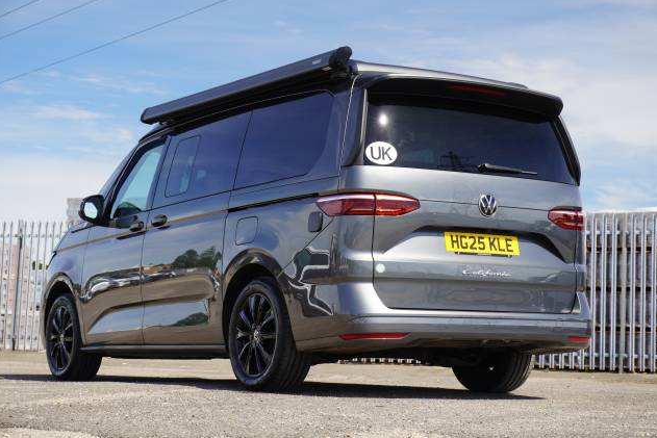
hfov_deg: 26.6
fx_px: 1387
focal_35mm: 76
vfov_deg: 18.0
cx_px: 329
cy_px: 220
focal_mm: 50
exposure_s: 1/100
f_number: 8
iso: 100
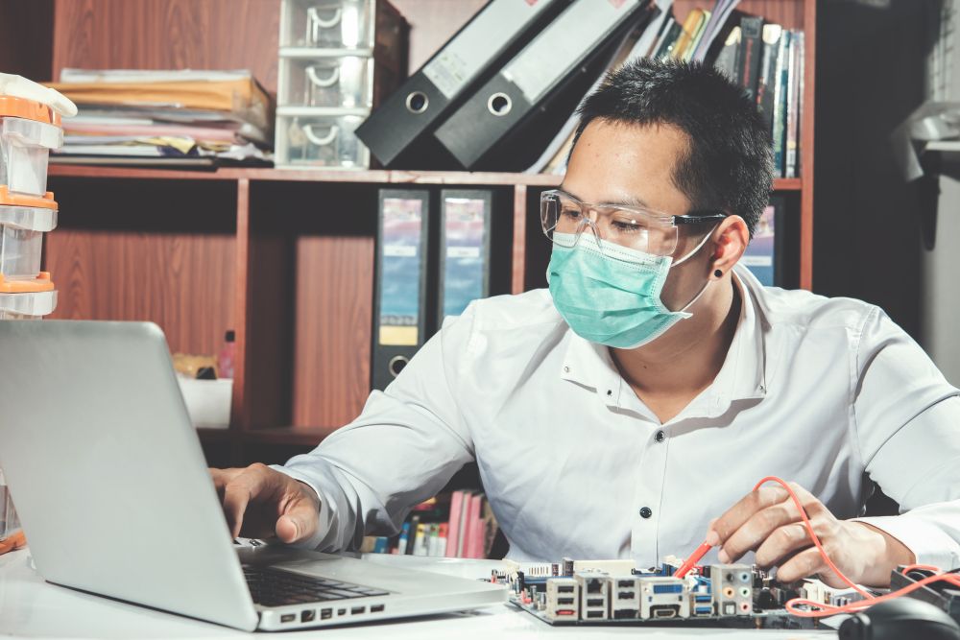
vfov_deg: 22.6
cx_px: 480
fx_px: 1600
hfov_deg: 33.4
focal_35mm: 60
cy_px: 320
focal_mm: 60
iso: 100
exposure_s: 1/200
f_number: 6.3
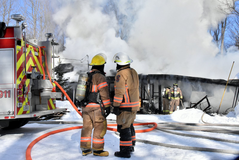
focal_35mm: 33
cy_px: 80
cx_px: 120
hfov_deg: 57.2
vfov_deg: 40.0
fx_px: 219
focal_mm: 22
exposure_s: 1/2500
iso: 2500
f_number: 13
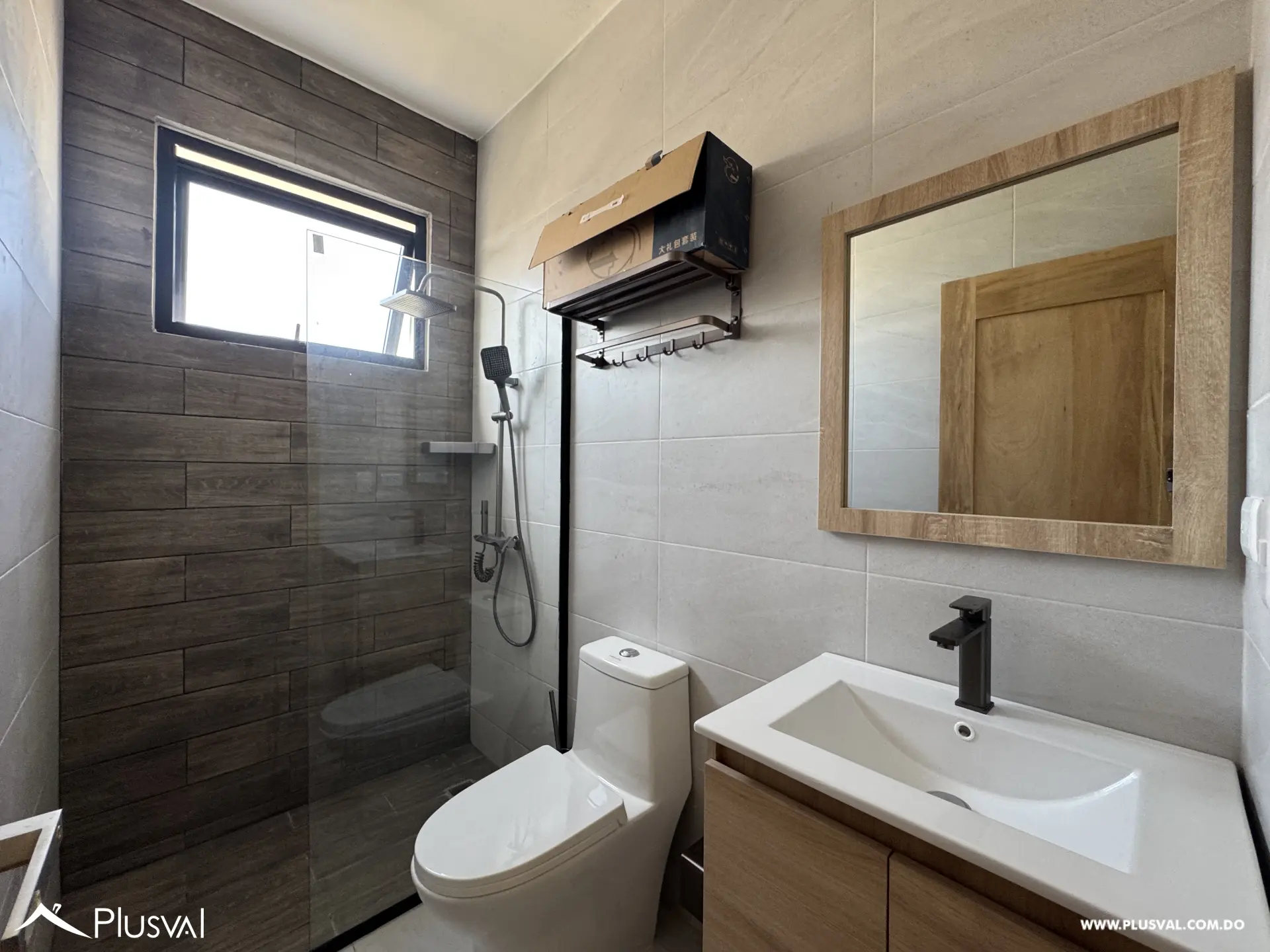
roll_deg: -0.3
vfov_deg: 85.7
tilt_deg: +1.2
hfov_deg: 102.1
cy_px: 476
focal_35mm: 14
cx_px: 635
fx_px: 514
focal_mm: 2.22
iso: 160
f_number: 2.2
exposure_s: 1/99
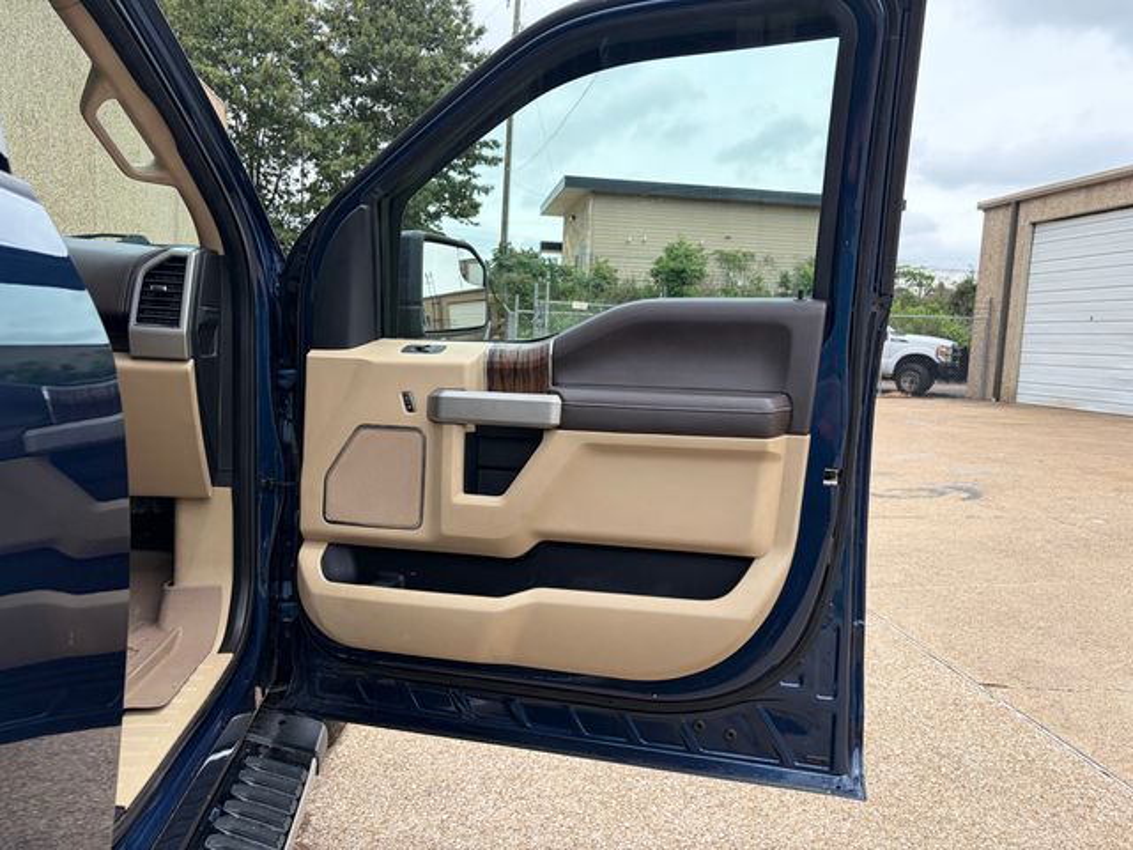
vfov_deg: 53.1
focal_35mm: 26
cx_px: 566
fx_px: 851
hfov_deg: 67.3
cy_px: 425
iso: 64
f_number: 1.6
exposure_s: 1/2208
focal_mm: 5.96
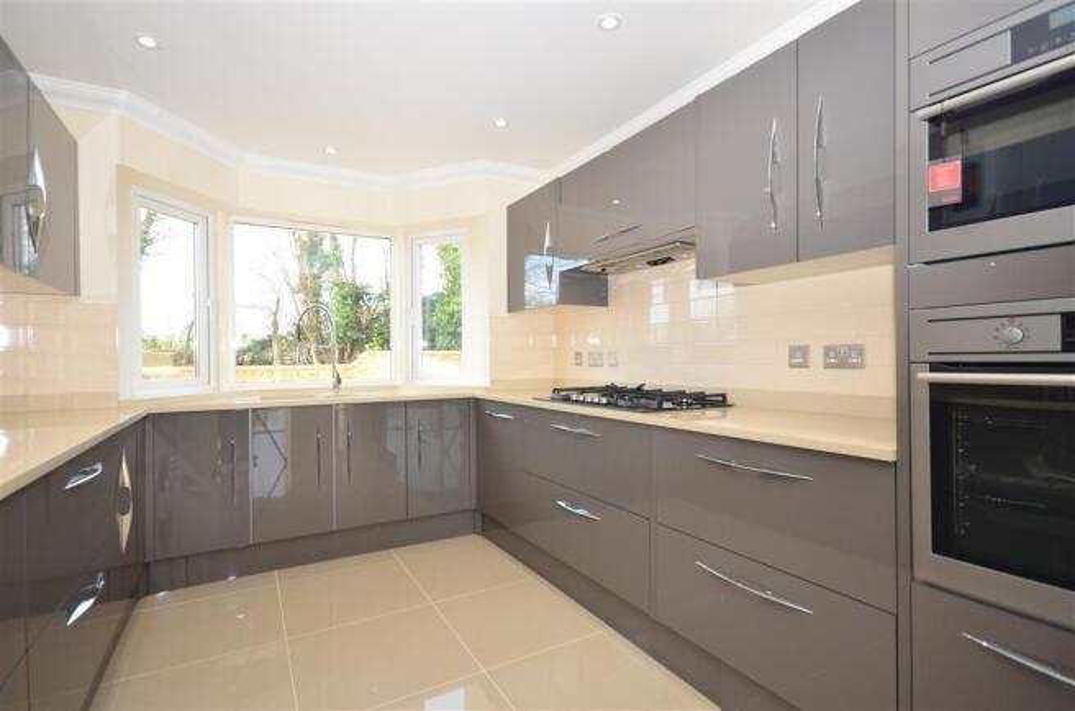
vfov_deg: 62.9
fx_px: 581
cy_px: 356
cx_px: 538
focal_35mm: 20
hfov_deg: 85.6
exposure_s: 1/200
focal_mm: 13
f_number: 5.6
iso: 640
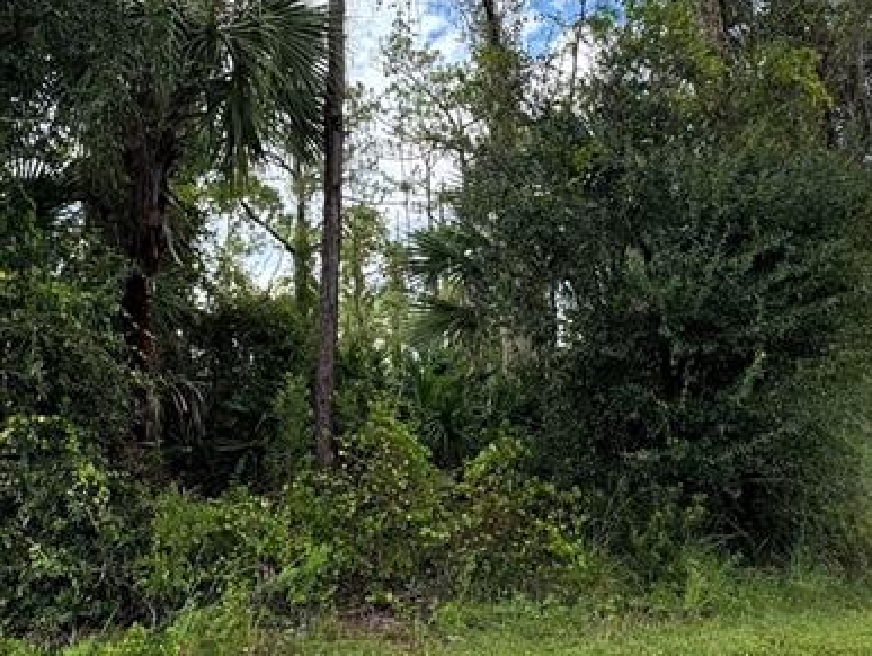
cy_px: 241
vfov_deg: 38.5
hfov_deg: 50.0
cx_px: 394
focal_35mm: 37
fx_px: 933
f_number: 2.2
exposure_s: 1/295
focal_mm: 2.22
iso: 40
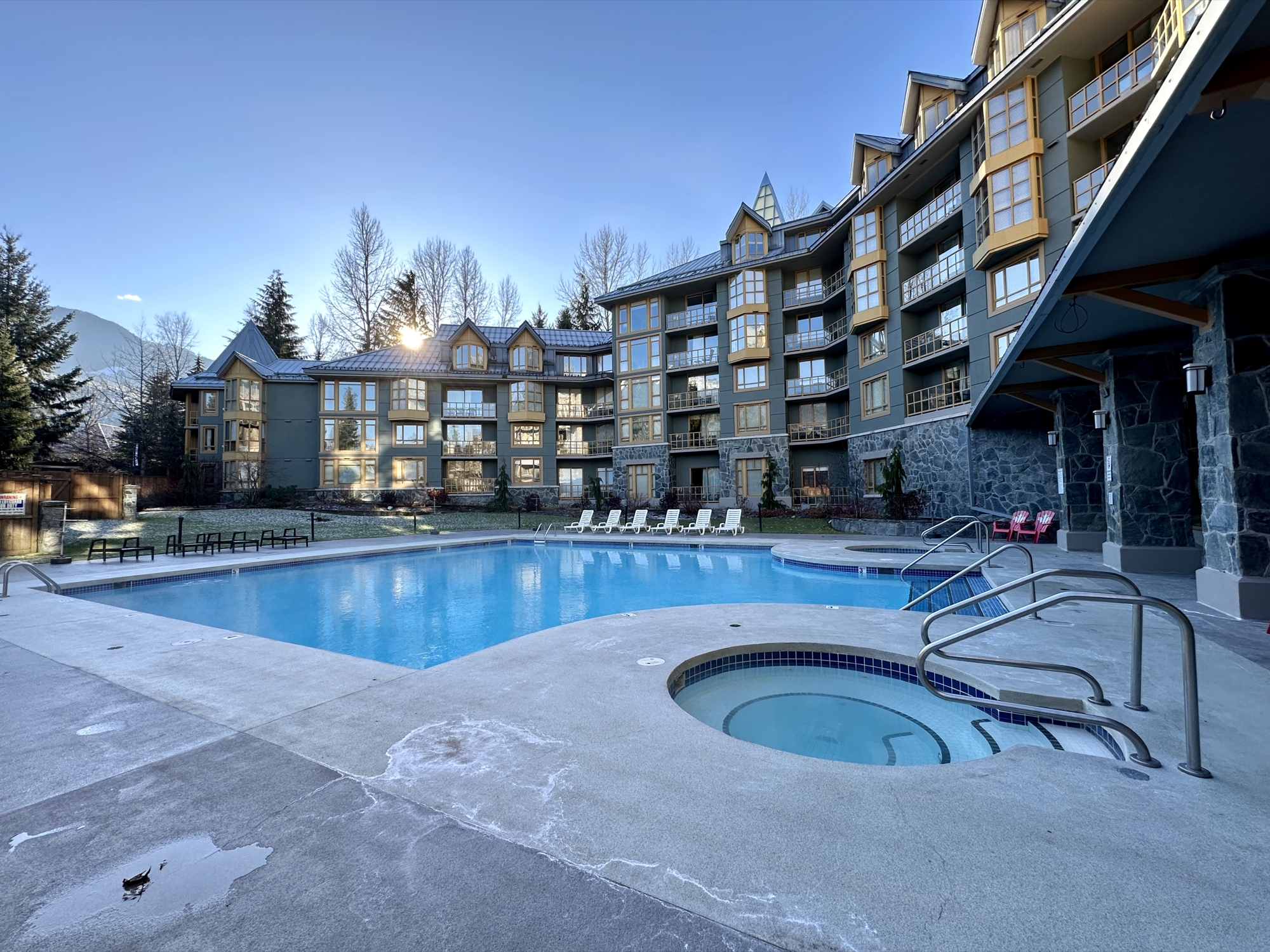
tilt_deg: +2.2
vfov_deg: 85.7
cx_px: 635
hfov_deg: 102.1
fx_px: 514
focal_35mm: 14
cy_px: 476
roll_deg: -0.7
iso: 40
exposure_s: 1/285
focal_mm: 2.22
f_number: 2.2
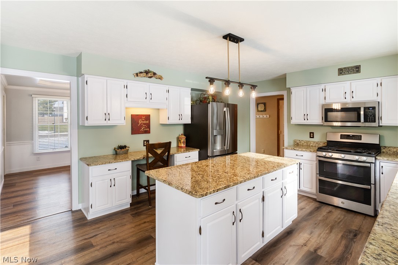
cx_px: 199
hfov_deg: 93.3
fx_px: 188
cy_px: 132
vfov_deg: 70.4
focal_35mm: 17
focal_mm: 17
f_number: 8
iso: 4000
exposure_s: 1/60
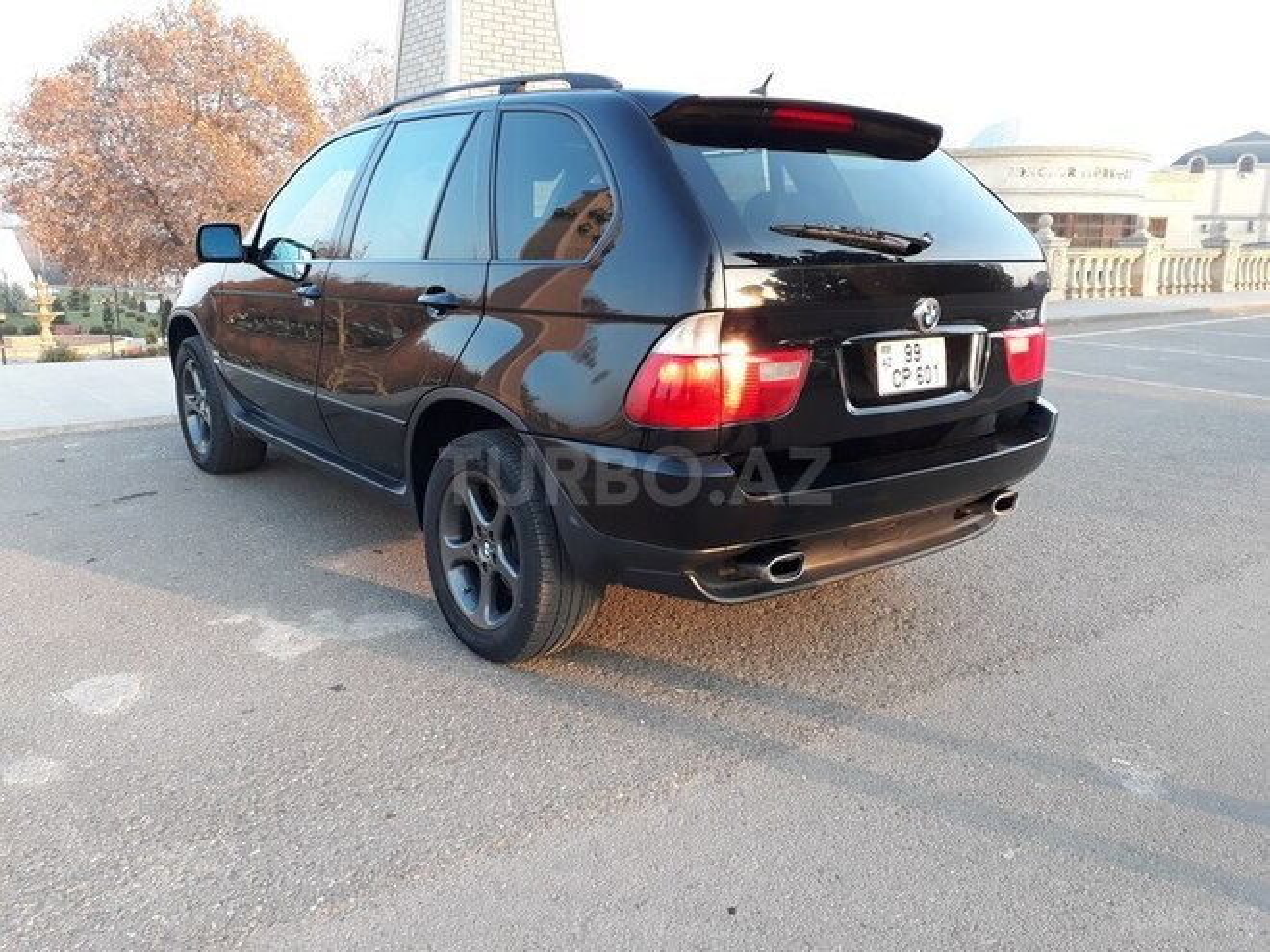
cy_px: 476
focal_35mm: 27
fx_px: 991
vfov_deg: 51.4
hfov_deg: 65.3
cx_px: 635
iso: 64
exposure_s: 1/100
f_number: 1.9
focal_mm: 3.6
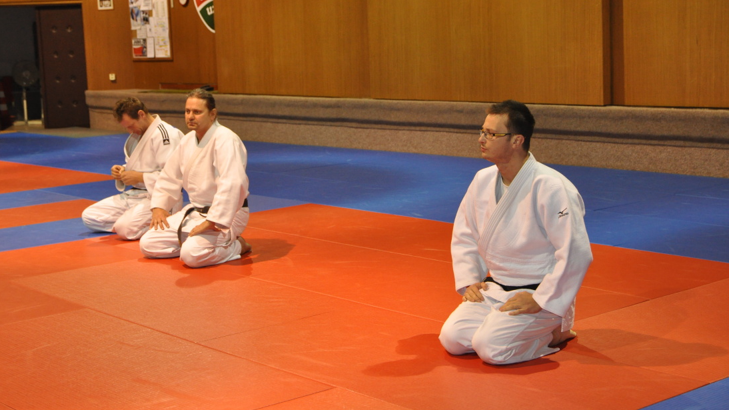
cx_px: 364
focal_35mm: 60
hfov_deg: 34.9
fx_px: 1160
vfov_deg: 20.0
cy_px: 192
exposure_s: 1/160
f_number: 4.5
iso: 1250
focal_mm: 38
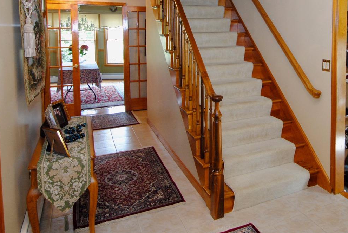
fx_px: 300
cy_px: 44
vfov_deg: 40.5
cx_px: 260
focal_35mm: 31
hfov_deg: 57.3
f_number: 3.5
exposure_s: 1/30
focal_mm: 10
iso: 360
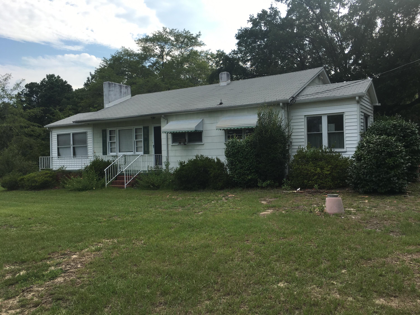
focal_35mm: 29
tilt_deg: +0.8
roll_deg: -0.4
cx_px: 210
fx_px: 352
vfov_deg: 48.2
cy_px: 158
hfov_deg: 61.7
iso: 25
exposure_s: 1/1054
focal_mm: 4.15
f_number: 2.2
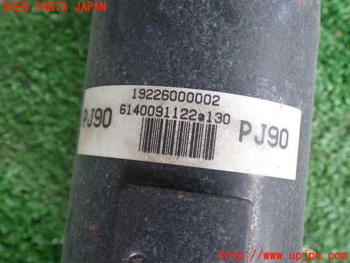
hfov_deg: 42.9
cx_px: 175
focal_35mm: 44
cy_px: 132
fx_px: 445
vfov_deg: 32.9
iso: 200
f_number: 2.9
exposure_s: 1/50
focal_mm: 7.84
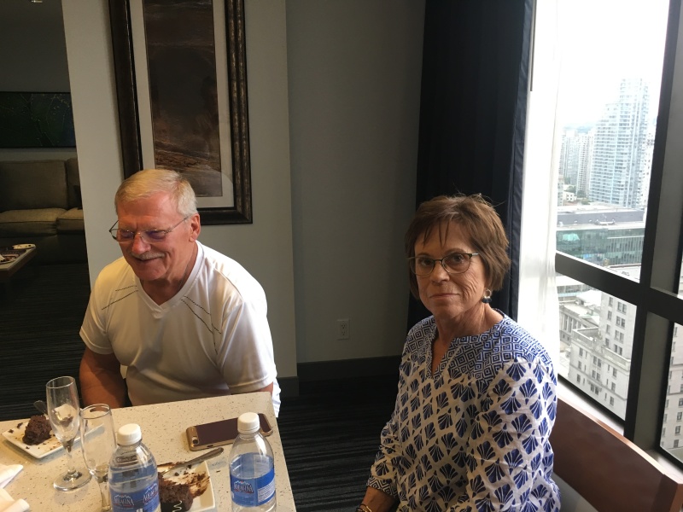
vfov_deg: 48.2
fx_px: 572
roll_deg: +0.1
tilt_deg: -12.1
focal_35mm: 29
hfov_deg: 61.7
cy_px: 256
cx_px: 342
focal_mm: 4.15
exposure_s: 1/30
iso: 80
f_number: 2.2
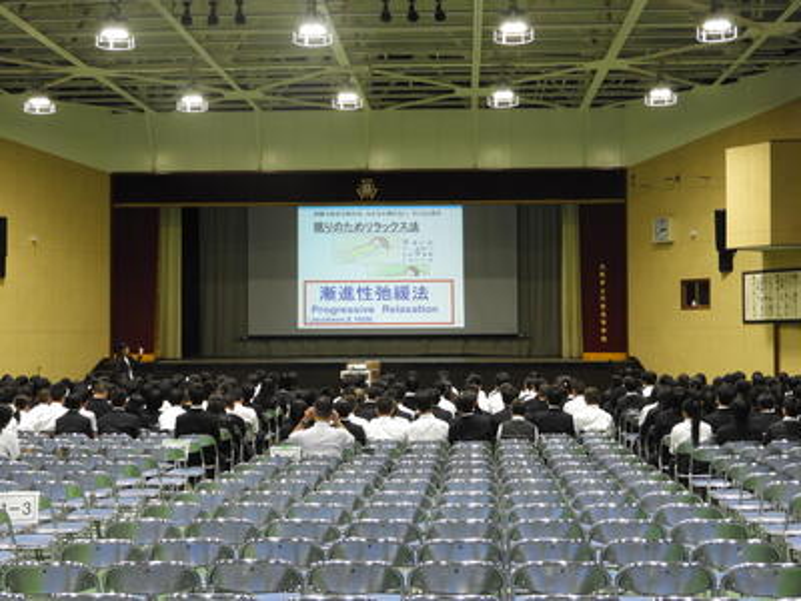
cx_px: 400
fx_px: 1273
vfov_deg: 26.6
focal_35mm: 55
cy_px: 300
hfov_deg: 34.9
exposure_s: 1/25
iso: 400
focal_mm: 9.9
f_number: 4
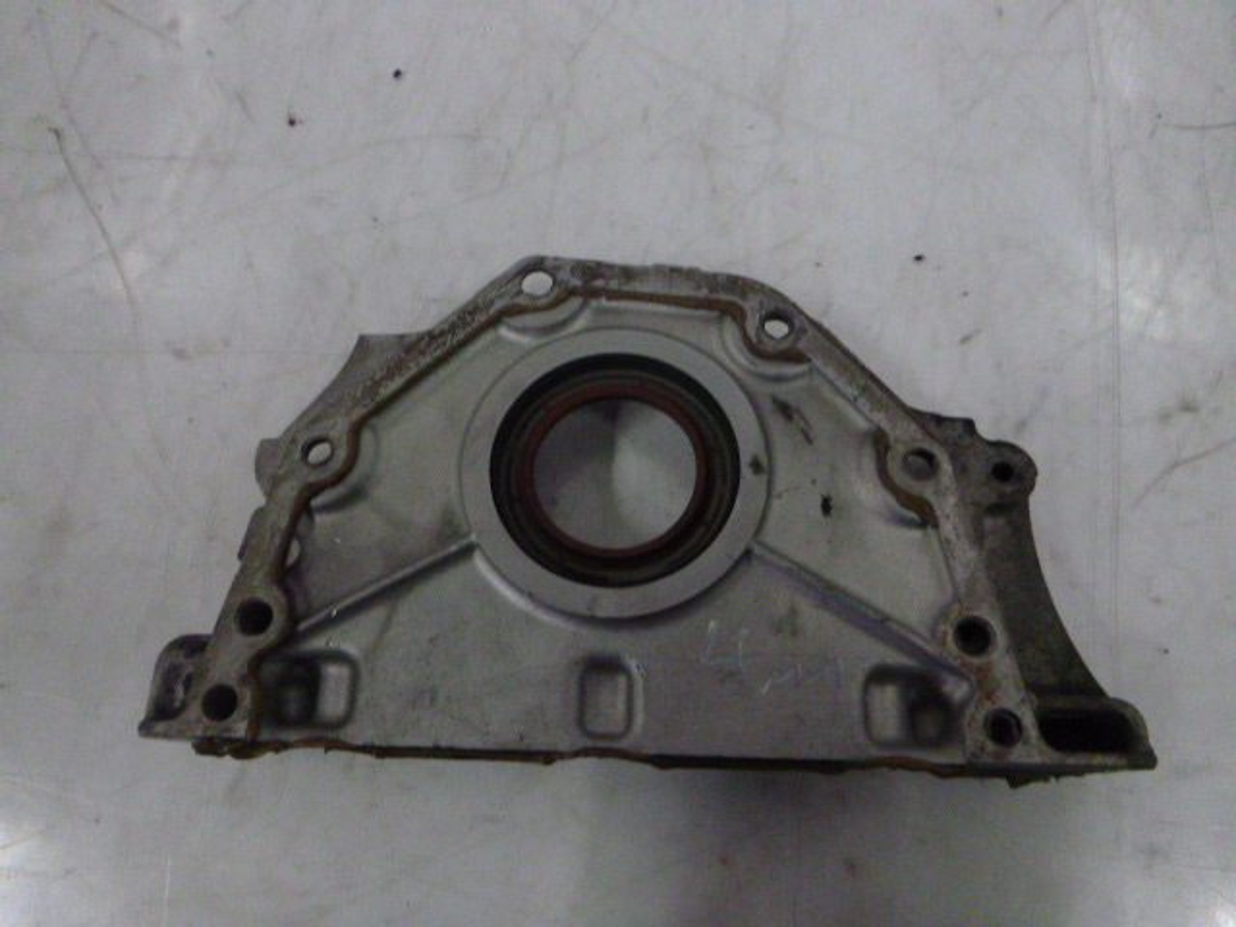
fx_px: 893
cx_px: 618
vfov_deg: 54.9
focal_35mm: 25
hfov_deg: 69.4
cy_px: 464
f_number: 3.9
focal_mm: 4.5
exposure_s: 1/50
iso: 800
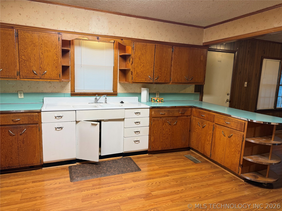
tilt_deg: -7.5
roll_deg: -1.6
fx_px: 196
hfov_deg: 71.6
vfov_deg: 56.8
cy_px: 106
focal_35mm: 24
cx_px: 141
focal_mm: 6.76
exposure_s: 1/60
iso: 125
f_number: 1.78
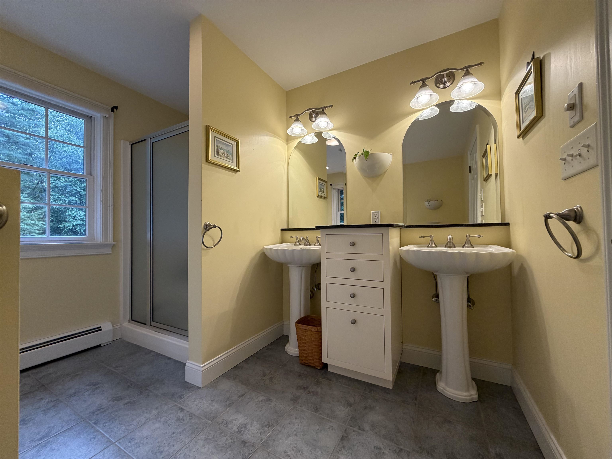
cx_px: 306
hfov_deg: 102.1
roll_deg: +0.8
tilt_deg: +1.4
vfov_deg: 85.7
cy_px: 230
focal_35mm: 14
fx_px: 248
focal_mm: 2.22
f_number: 2.2
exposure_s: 1/120
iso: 200
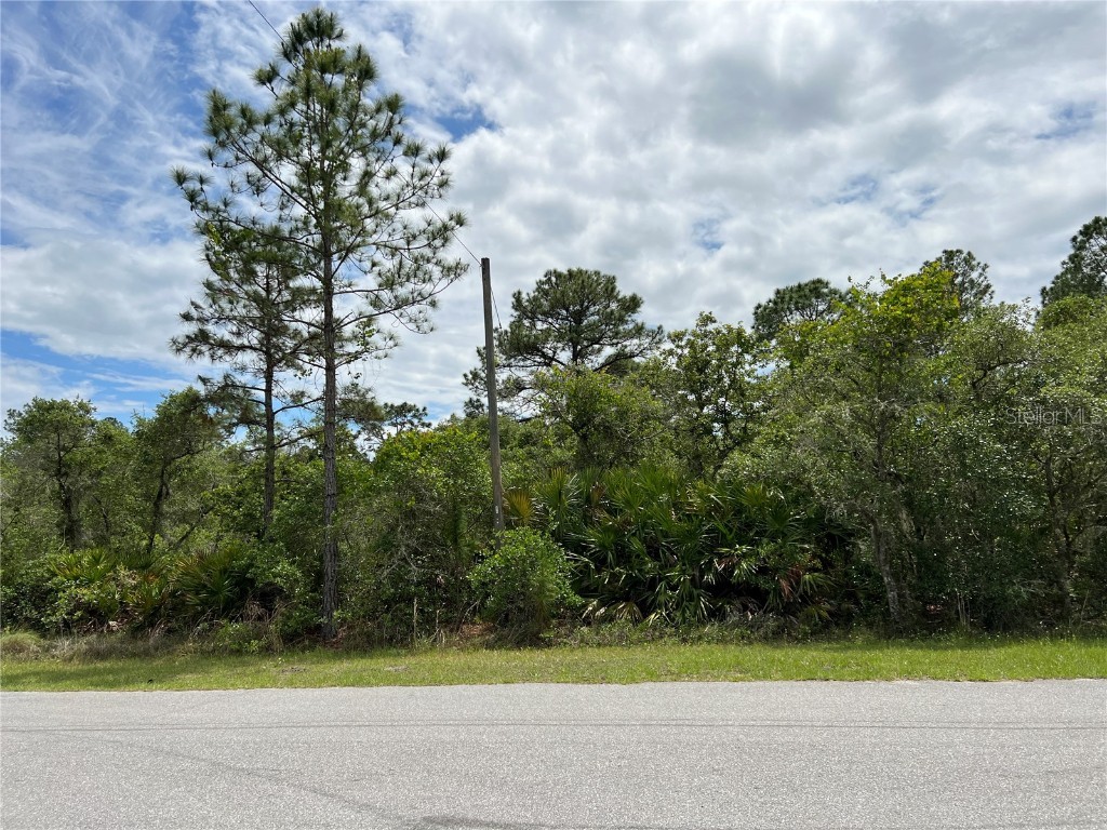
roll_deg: +1.9
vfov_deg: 53.1
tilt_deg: +8.1
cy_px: 415
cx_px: 554
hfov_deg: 67.3
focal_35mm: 26
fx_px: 831
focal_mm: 5.7
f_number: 1.5
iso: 50
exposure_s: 1/9434
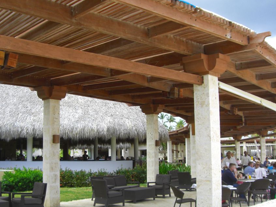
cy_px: 111
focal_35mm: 46
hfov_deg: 41.2
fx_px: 367
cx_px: 120
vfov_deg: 31.5
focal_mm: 6.2
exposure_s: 1/320
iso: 64
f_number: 2.7
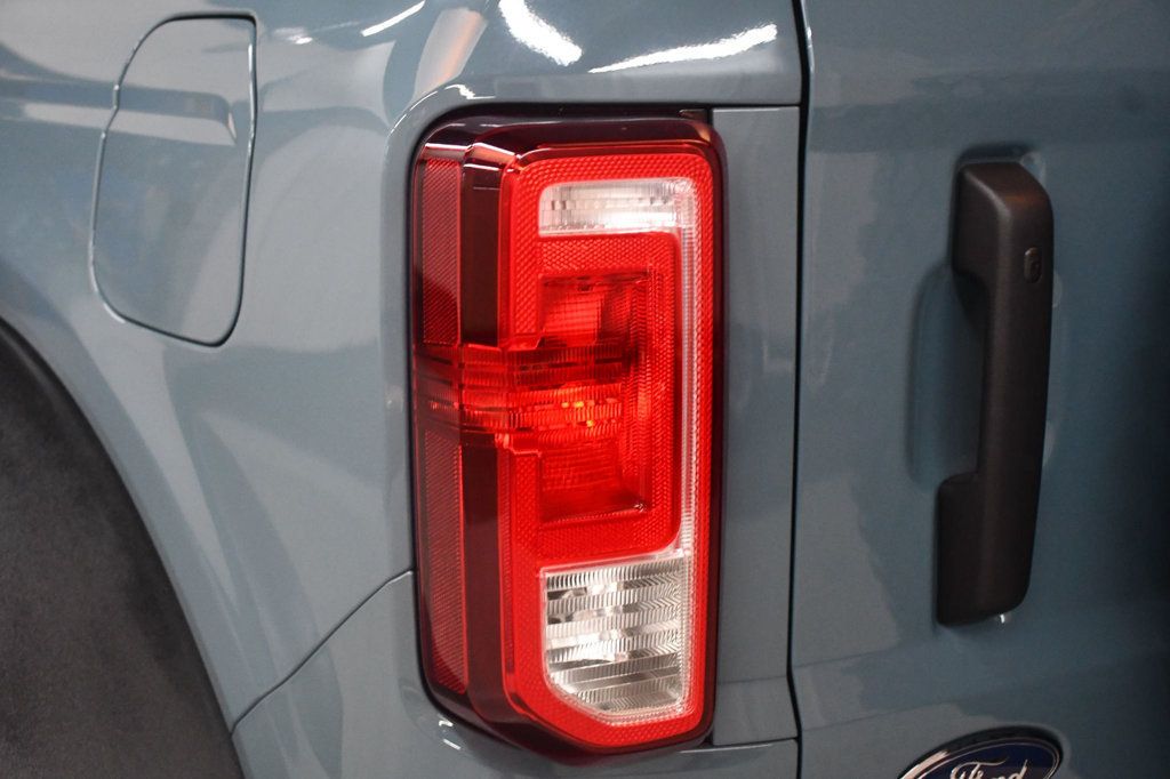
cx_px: 585
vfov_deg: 26.0
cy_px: 390
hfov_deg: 38.2
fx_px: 1689
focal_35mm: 52
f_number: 4.2
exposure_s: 1/100
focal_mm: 35
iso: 3200
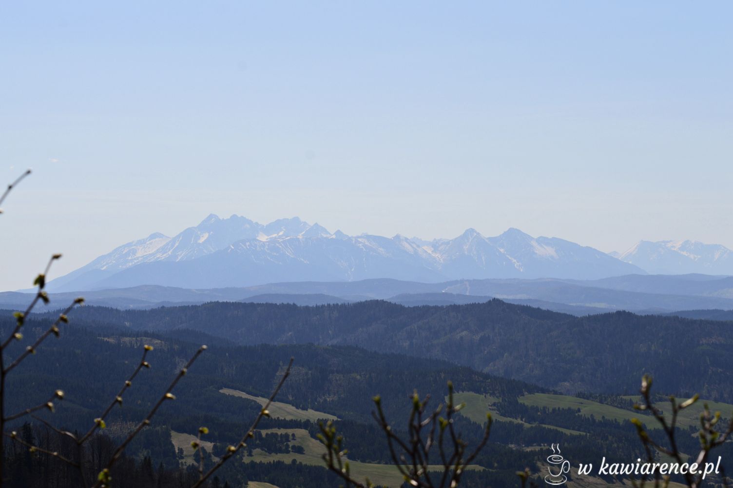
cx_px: 366
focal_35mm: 82
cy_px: 244
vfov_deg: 16.5
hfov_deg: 24.6
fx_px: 1678
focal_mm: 55
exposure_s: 1/500
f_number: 11
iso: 200
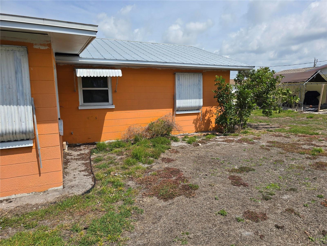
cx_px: 164
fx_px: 217
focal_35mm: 23
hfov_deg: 73.9
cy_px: 123
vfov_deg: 58.9
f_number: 1.7
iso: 12
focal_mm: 6.3
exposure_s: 1/1173
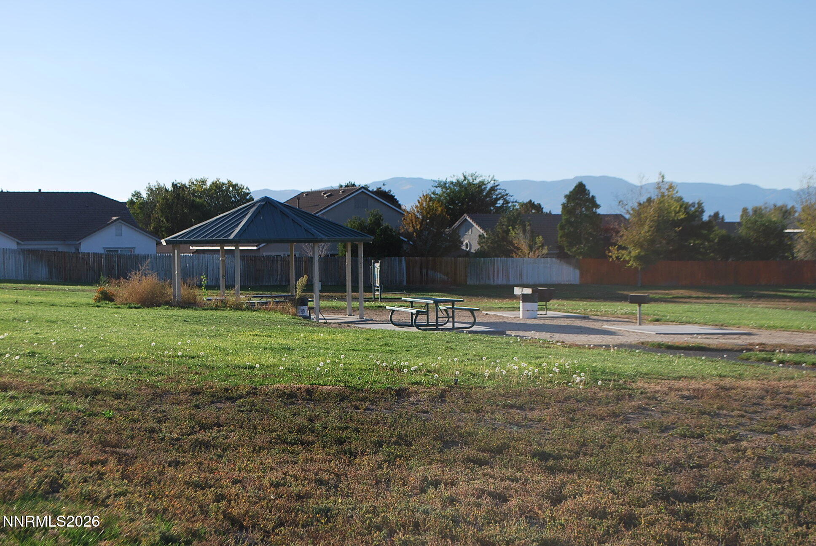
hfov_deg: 33.4
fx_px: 1362
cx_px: 408
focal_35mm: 60
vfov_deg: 22.7
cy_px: 273
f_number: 8
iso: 100
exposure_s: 1/250
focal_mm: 40
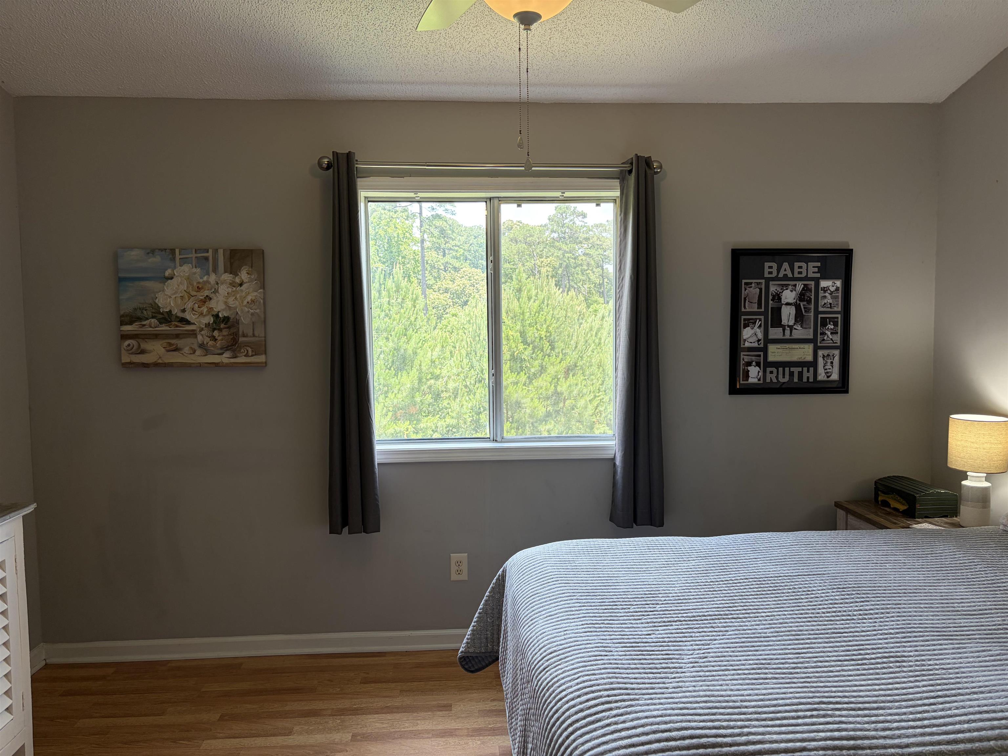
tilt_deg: -3.9
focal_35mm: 26
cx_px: 504
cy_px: 378
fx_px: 757
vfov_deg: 53.1
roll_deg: +1.2
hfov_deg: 67.3
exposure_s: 1/120
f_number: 1.6
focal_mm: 5.96
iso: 50
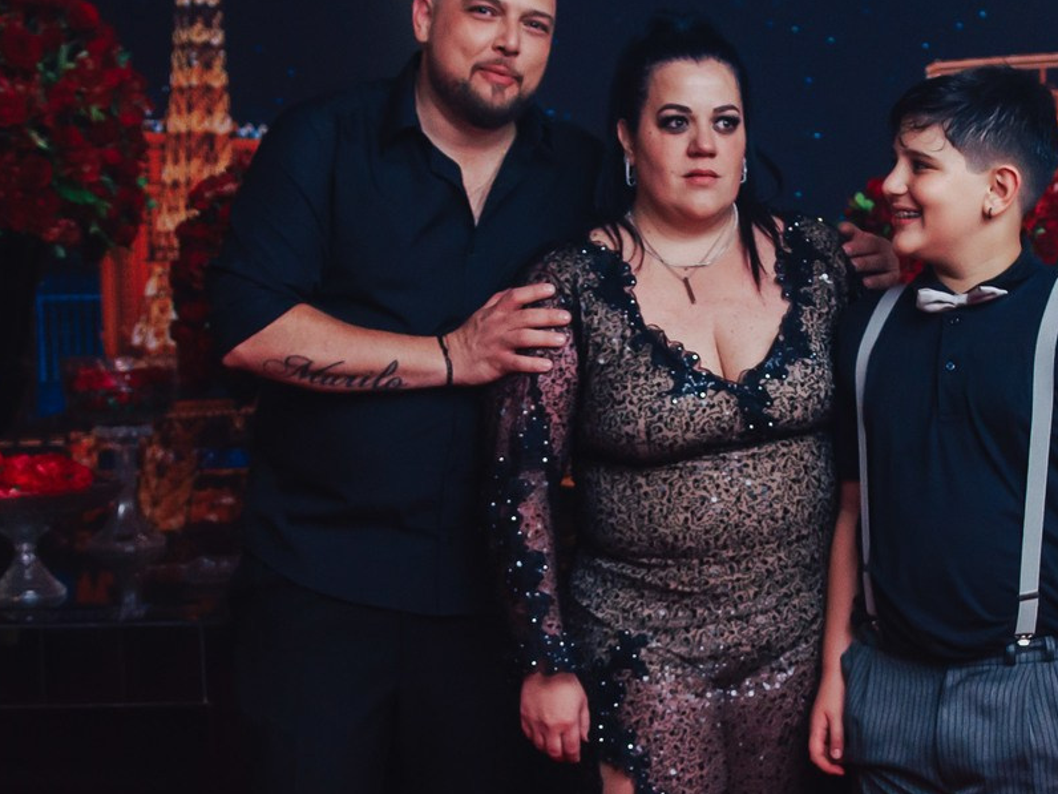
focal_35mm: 64
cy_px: 547
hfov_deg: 30.1
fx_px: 1956
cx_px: 698
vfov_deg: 22.8
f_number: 2
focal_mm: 18
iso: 500
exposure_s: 1/250
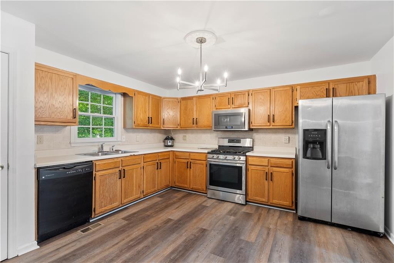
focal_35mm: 16
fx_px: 175
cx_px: 197
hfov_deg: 96.8
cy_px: 132
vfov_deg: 73.7
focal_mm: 16
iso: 400
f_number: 8
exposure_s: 1/30
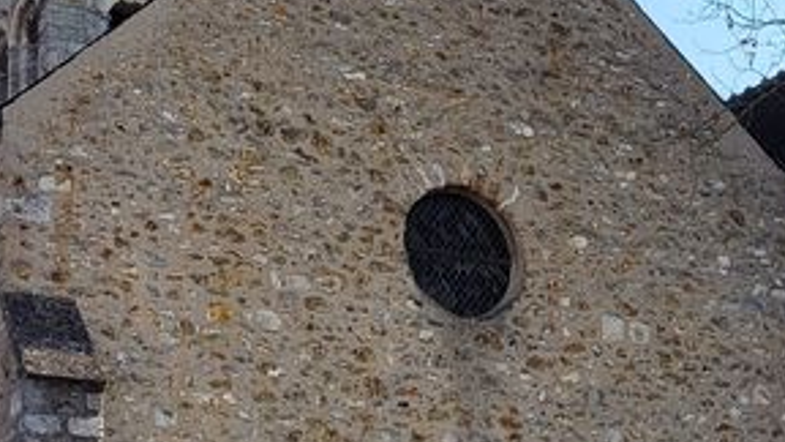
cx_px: 243
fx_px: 2186
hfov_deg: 20.3
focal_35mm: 105
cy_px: 195
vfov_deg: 11.5
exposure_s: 1/2270
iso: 40
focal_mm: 5.4
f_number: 1.8
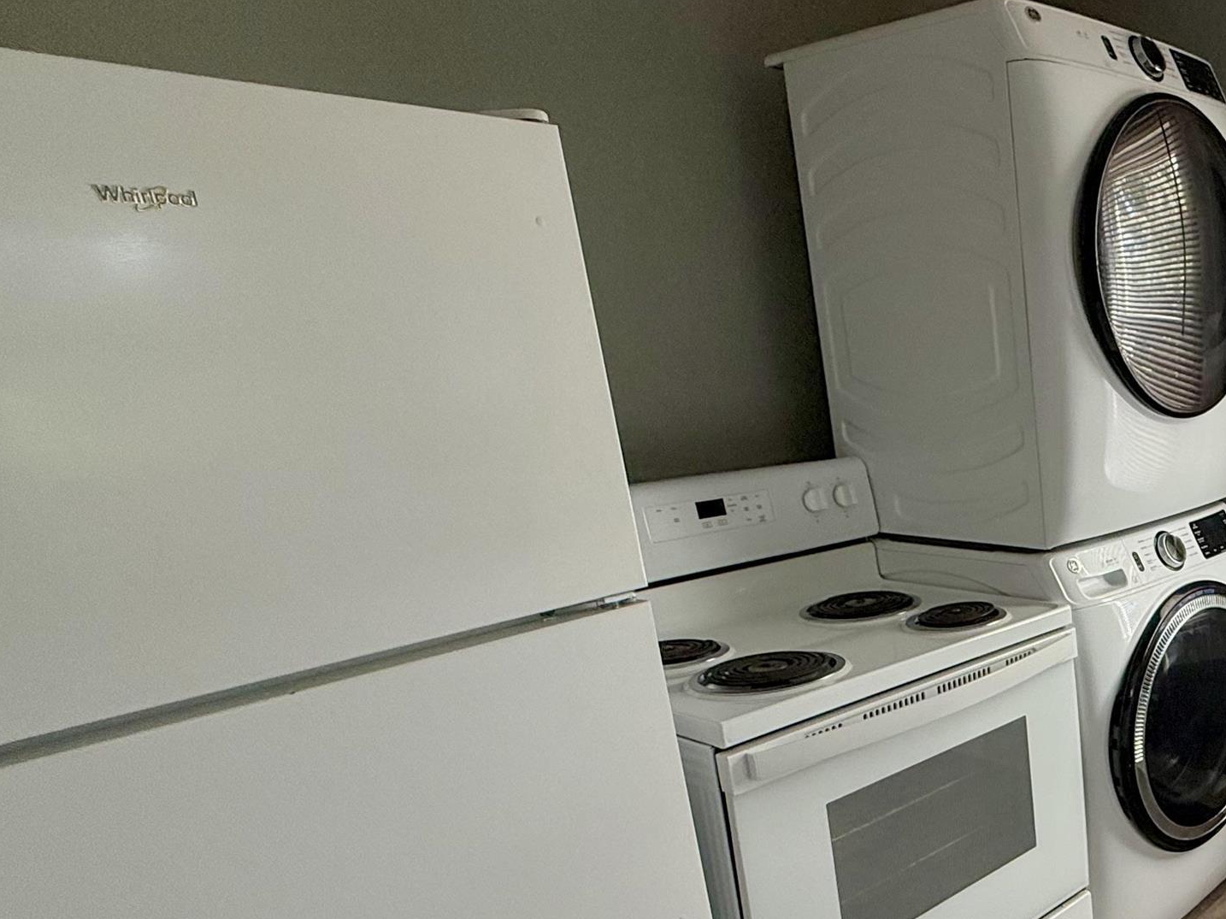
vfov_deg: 46.0
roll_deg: +1.7
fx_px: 1062
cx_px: 1221
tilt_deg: -14.7
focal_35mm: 30
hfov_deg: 49.2
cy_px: 622
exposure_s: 1/99
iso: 125
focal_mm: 2.22
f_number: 2.2
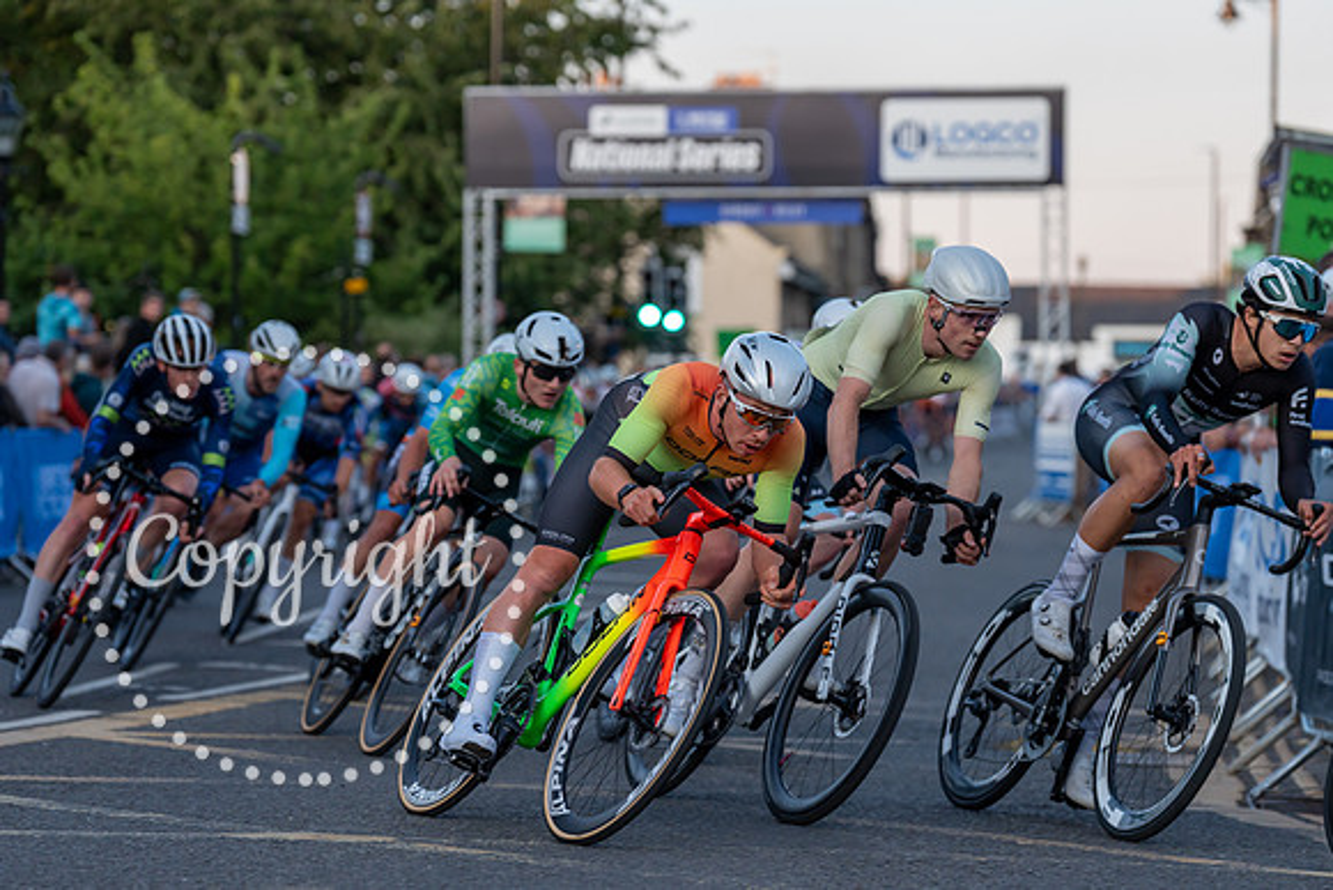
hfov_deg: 17.1
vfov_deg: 11.5
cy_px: 445
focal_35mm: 120
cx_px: 666
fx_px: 4432
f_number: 3.2
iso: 1000
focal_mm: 116
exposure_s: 1/800
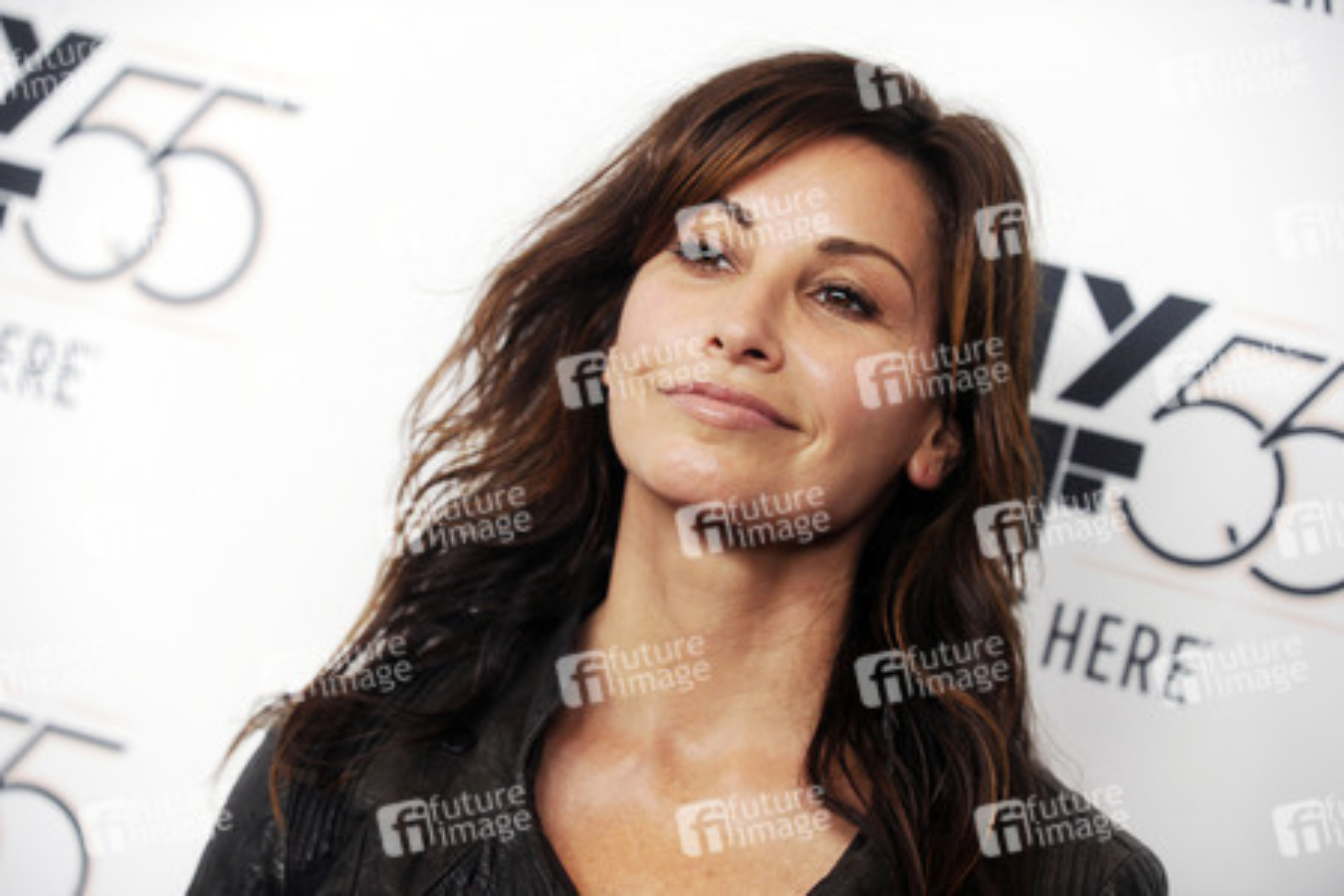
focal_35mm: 112
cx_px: 672
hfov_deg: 18.3
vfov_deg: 12.2
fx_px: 4181
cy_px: 448
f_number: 4
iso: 1600
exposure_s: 1/320
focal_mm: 112
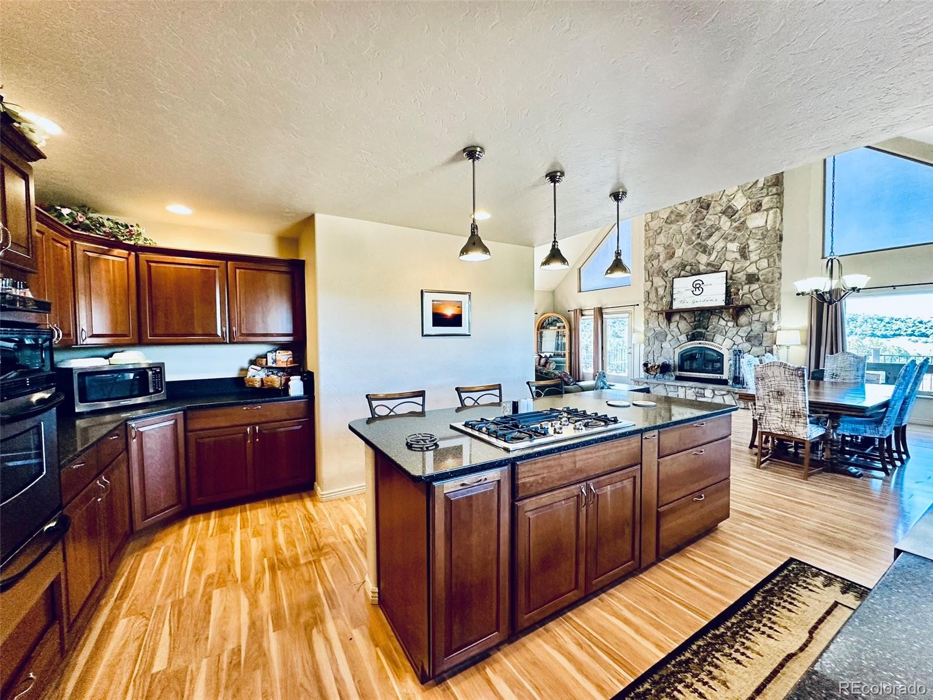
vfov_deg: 85.7
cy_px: 350
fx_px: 377
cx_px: 466
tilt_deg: -1.7
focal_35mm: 14
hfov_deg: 102.1
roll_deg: -0.1
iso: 250
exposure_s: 1/120
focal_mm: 2.22
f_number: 2.2
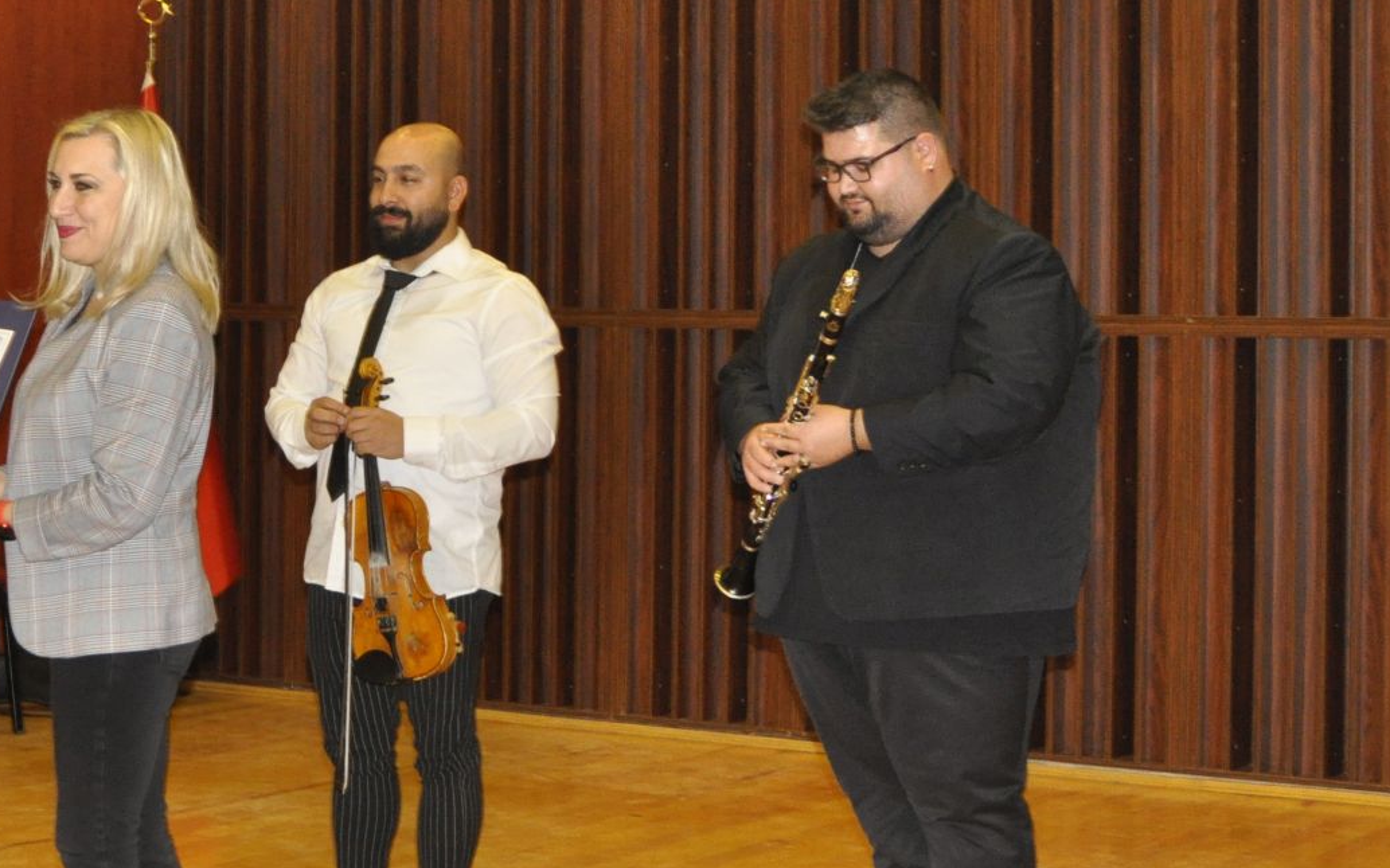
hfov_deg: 26.9
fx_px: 2879
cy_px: 258
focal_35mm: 76
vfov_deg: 17.1
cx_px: 413
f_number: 4.5
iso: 1250
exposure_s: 1/60
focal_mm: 24
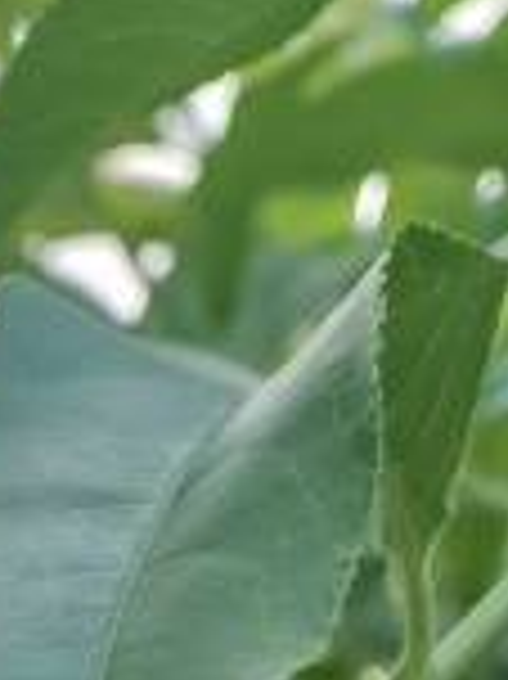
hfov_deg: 7.6
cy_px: 2227
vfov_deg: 8.7
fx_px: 3468
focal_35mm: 177
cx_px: -854
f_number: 1.79
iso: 236
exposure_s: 1/50
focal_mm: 4.71
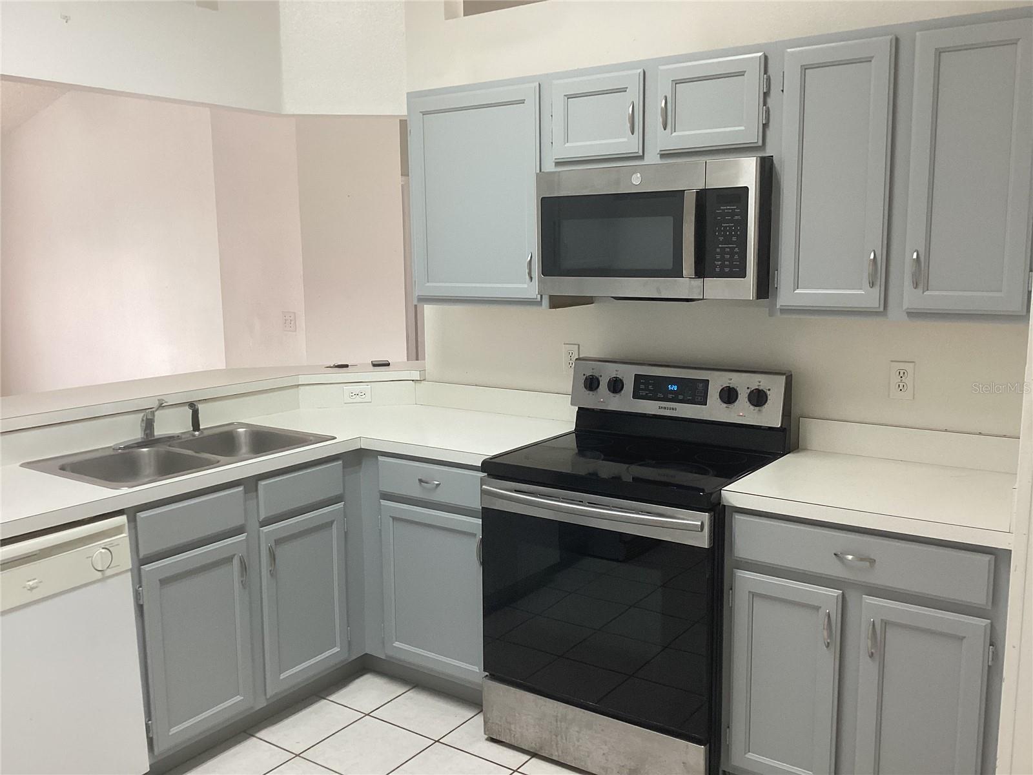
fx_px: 925
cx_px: 516
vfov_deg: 45.4
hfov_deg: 58.4
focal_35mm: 31
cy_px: 388
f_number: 2.4
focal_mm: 3.3
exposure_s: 1/60
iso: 125
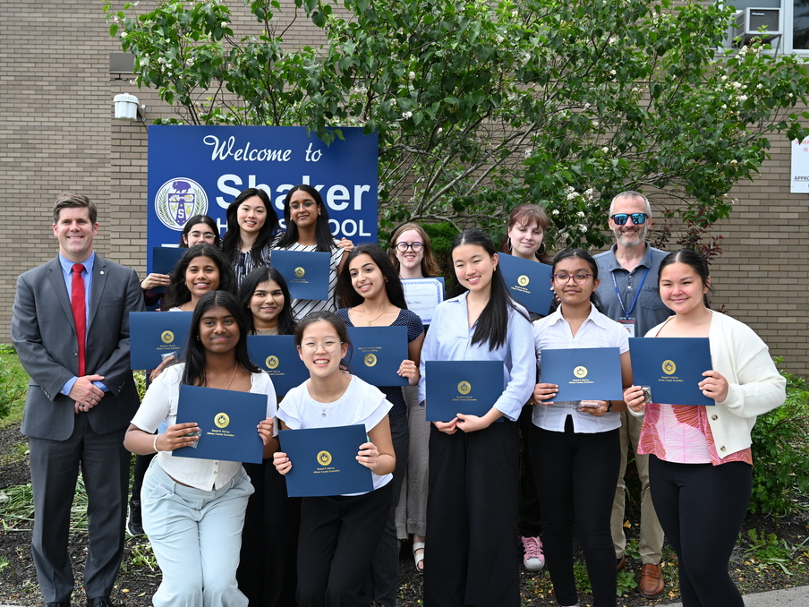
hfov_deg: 49.5
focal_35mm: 38
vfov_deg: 38.1
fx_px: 877
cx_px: 384
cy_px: 303
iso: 140
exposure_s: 1/250
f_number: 5.6
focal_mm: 34.5
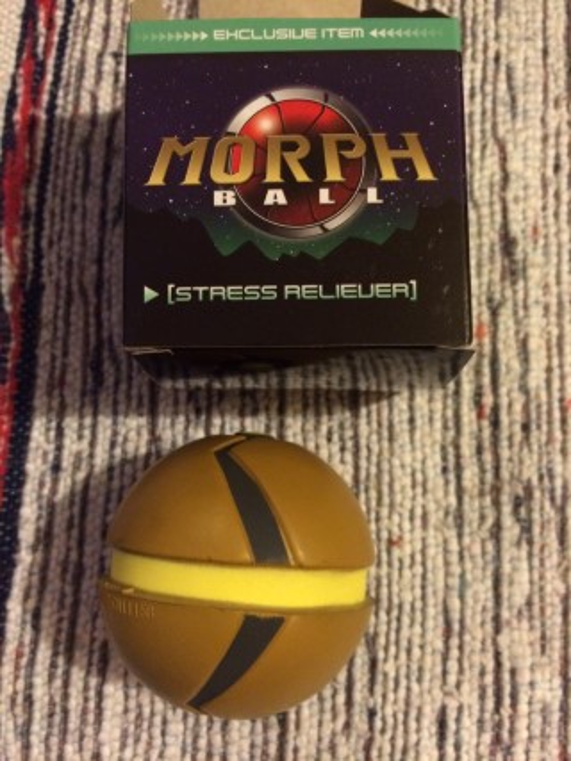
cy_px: 380
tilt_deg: -80.2
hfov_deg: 48.2
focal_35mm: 29
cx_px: 286
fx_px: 638
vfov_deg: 61.7
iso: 400
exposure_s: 1/17
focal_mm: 4.15
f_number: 2.2
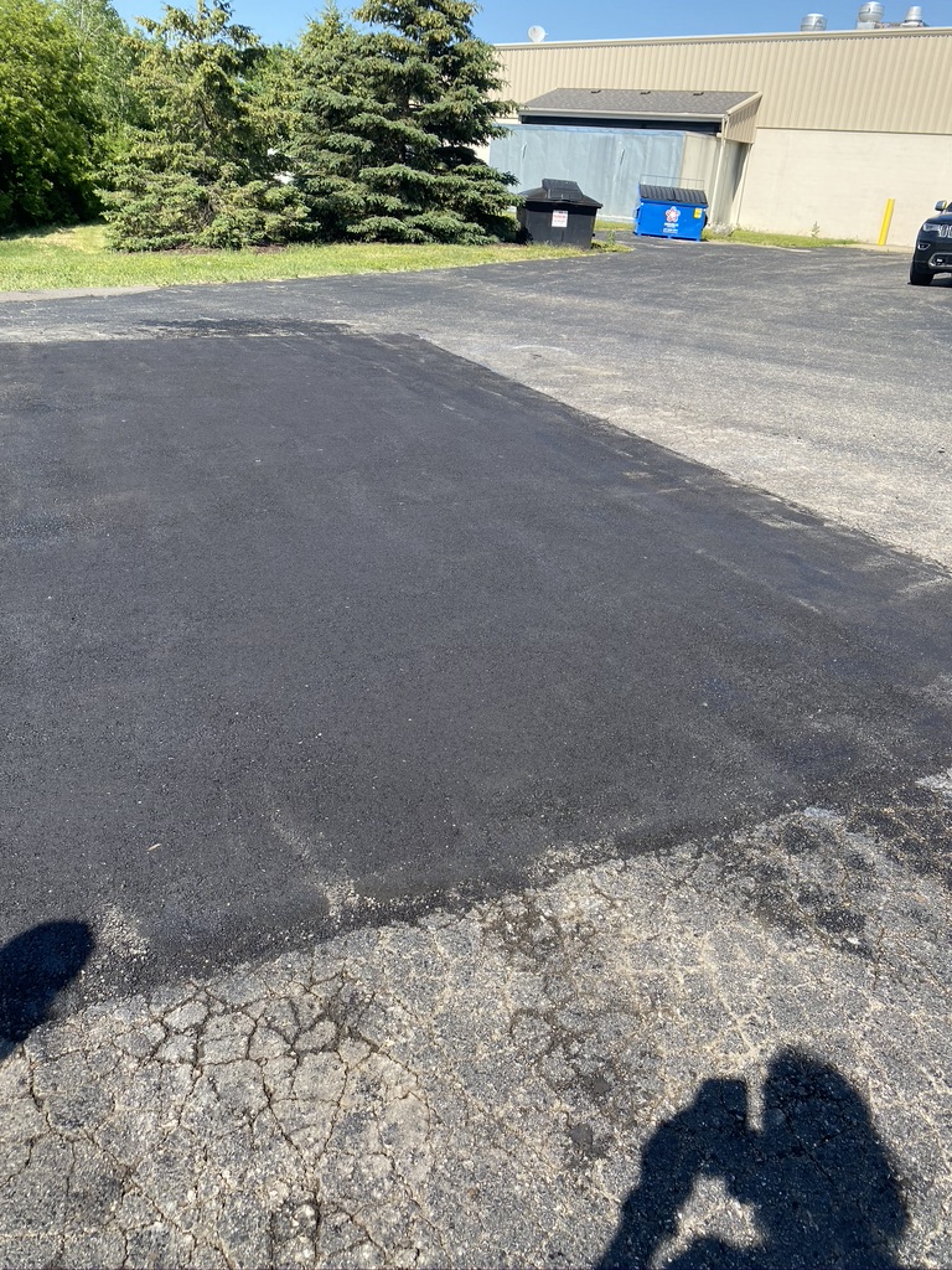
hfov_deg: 53.1
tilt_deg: -23.5
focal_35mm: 26
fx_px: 953
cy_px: 635
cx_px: 476
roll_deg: -2.8
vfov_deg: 67.3
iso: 32
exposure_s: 1/1218
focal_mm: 4.25
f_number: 1.8
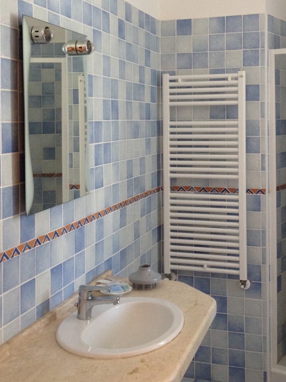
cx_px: 171
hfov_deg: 27.5
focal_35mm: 53
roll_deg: +0.8
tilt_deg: -2.9
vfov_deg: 35.9
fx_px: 584
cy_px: 130
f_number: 2.4
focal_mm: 4.28
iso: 160
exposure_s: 1/20
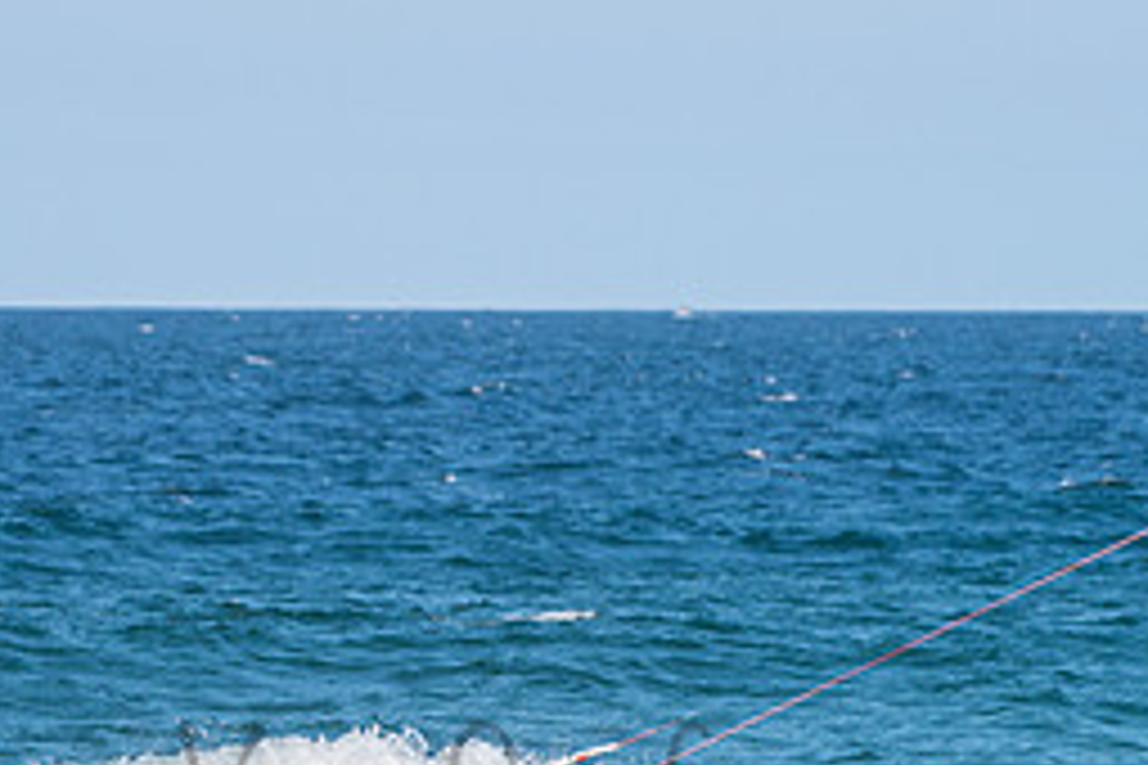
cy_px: 754
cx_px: 644
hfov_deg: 4.1
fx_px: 16230
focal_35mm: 509
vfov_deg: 2.7
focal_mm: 220
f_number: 5.6
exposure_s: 1/1600
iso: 110
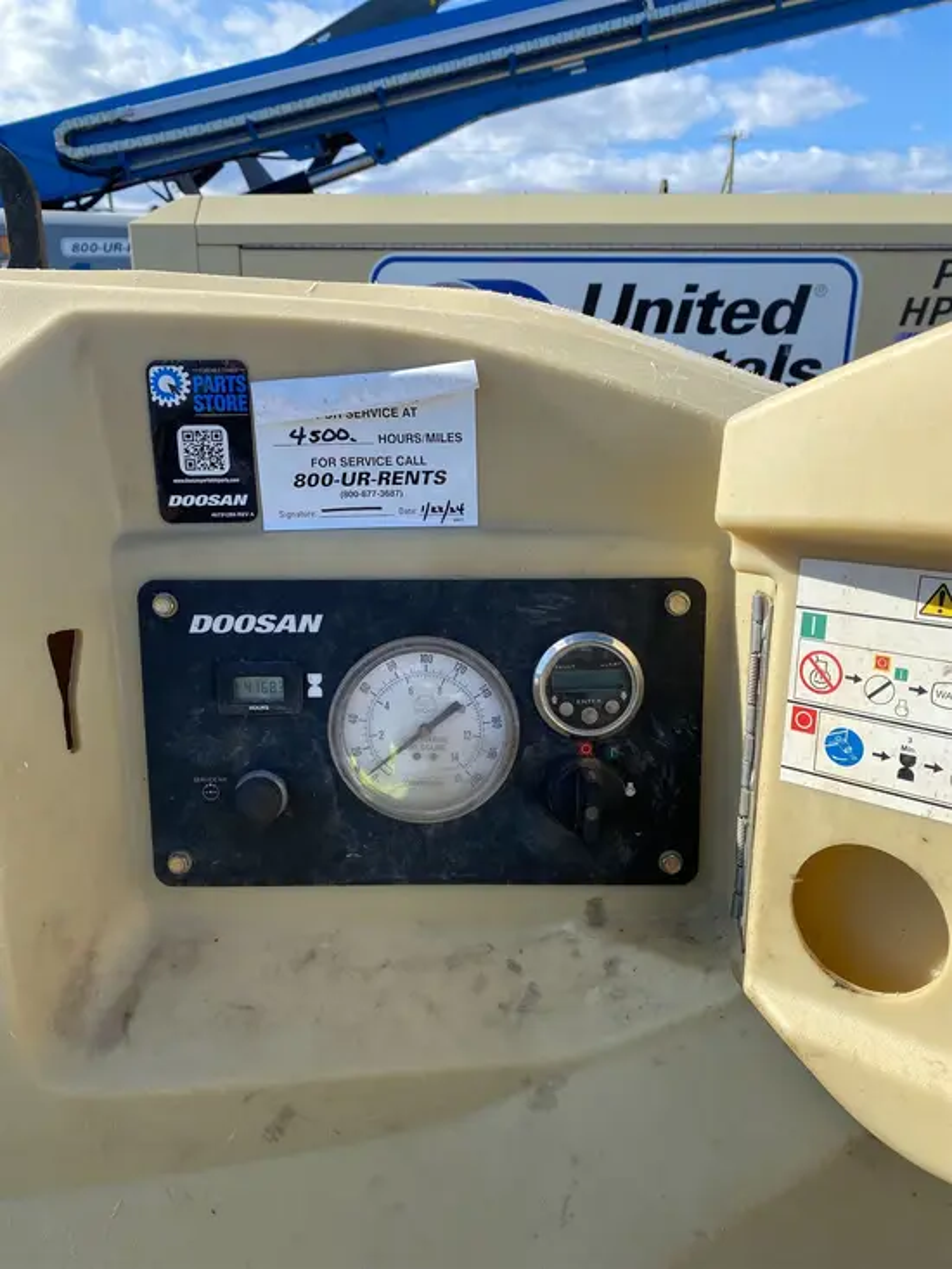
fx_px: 953
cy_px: 634
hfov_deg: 53.1
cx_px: 476
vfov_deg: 67.3
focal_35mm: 26
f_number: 1.8
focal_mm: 4.25
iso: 32
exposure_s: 1/1961
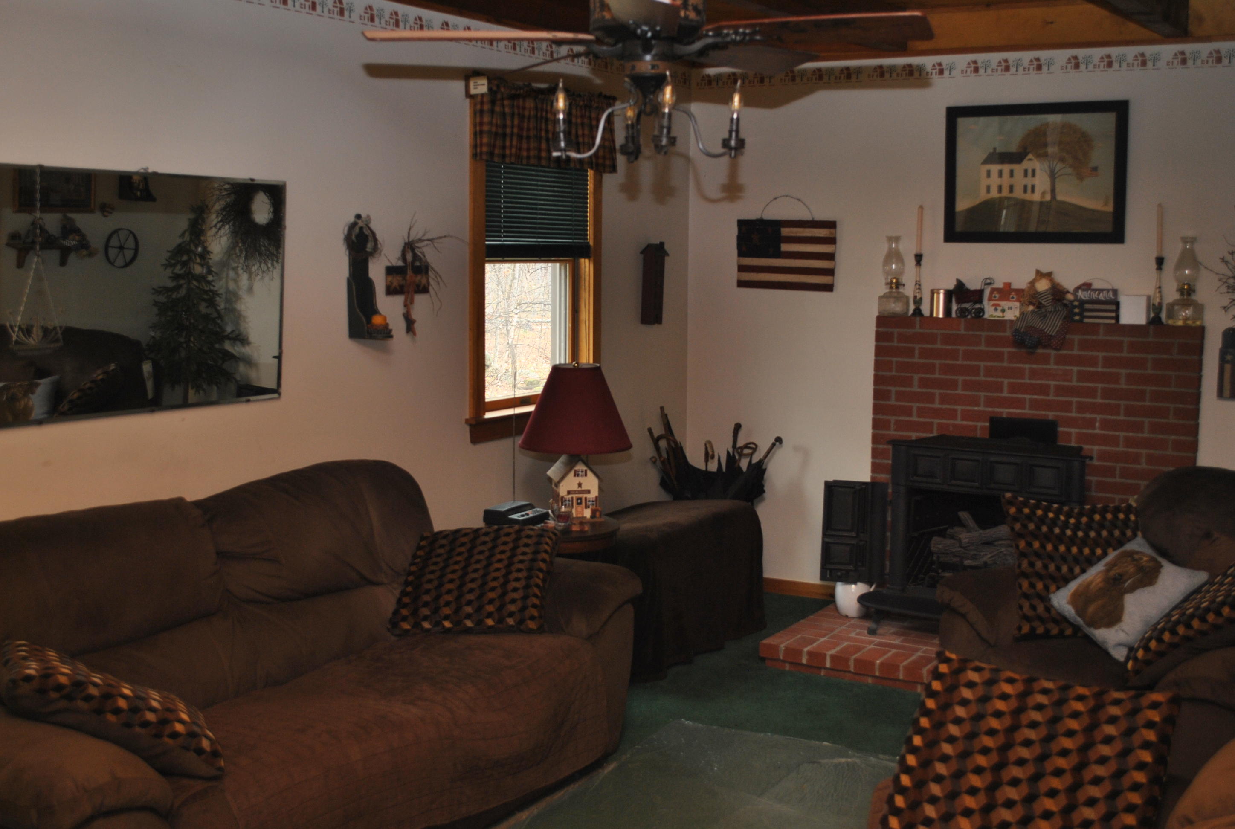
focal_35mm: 42
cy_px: 414
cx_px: 618
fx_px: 1444
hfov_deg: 46.3
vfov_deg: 32.0
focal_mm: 28
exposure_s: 1/60
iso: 200
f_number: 4.5
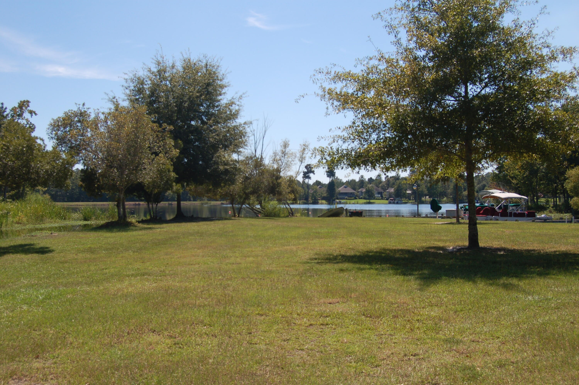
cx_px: 290
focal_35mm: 39
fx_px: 627
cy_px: 192
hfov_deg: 49.6
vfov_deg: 34.1
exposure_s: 1/500
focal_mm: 26
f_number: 8
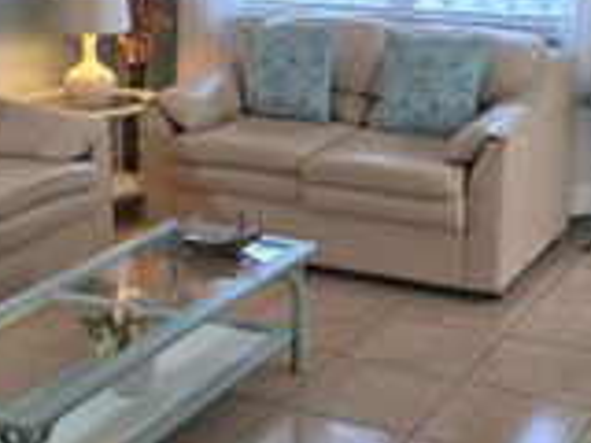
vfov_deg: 19.9
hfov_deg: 27.0
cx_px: 273
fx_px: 1229
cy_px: 17
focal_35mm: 72
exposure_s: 1/120
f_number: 1.4
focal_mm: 6.5
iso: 80
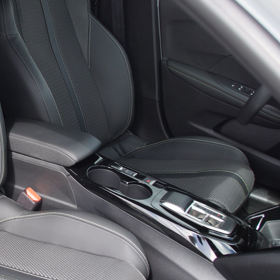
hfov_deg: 31.5
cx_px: 19
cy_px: 151
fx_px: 467
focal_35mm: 51
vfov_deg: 33.4
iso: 100
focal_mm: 18
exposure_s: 1/80
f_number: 5.6
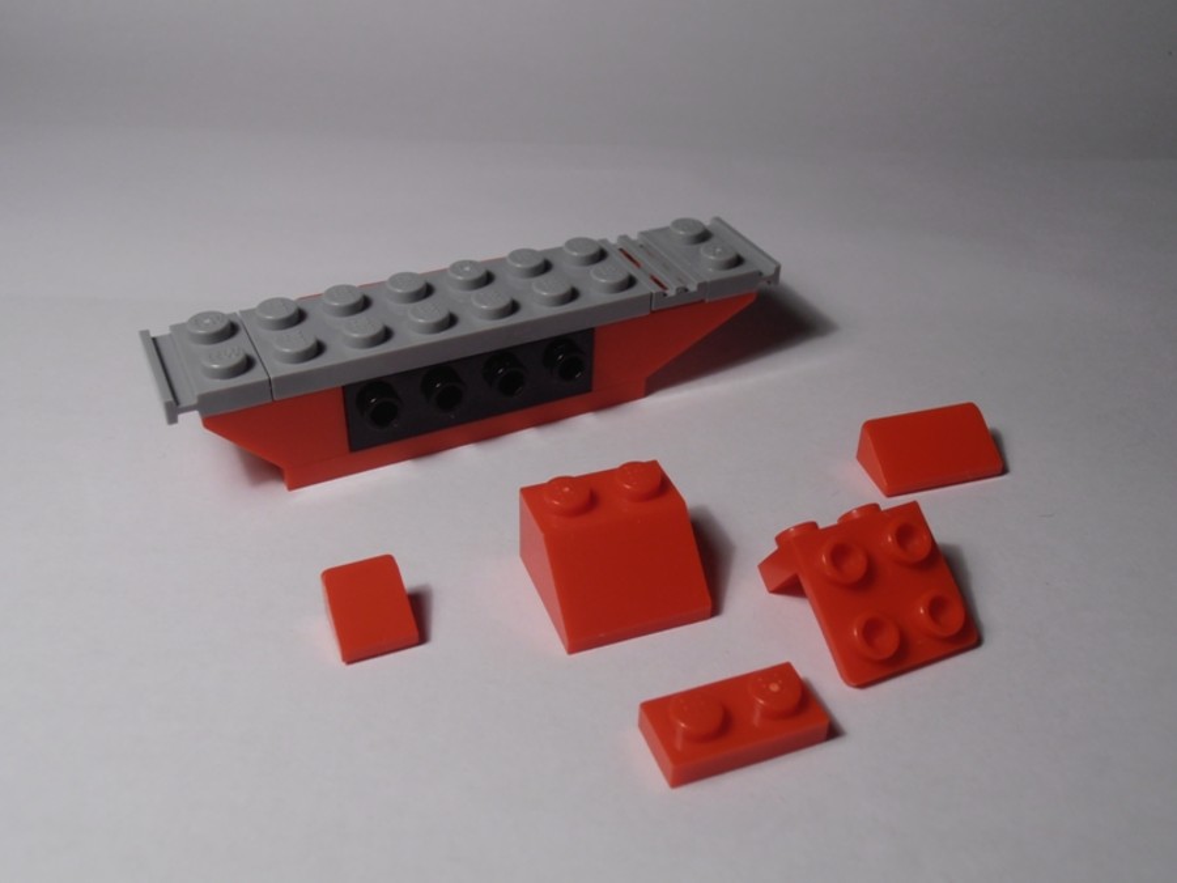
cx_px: 588
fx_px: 1258
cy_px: 442
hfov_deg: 50.1
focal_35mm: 37
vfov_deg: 38.7
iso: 80
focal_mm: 6.61
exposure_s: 1/50
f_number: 3.9
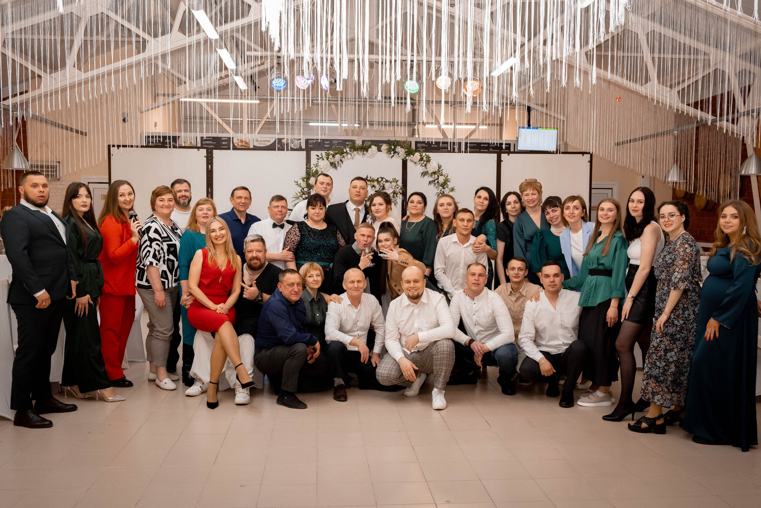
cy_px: 254
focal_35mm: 33
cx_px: 374
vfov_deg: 40.0
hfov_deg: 57.3
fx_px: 696
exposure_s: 1/160
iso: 2000
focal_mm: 21.4
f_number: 4.5
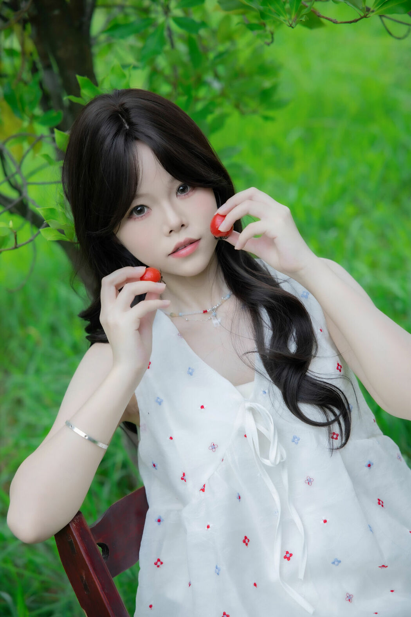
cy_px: 308
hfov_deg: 19.5
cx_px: 206
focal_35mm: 70
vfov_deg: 28.8
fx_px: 1199
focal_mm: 70
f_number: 3.2
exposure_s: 1/125
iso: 200
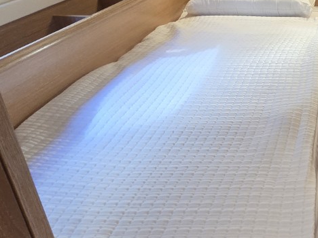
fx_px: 367
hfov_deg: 39.6
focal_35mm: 40
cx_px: 336
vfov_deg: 35.8
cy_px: 90
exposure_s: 1/100
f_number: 2.2
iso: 250
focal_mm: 2.2
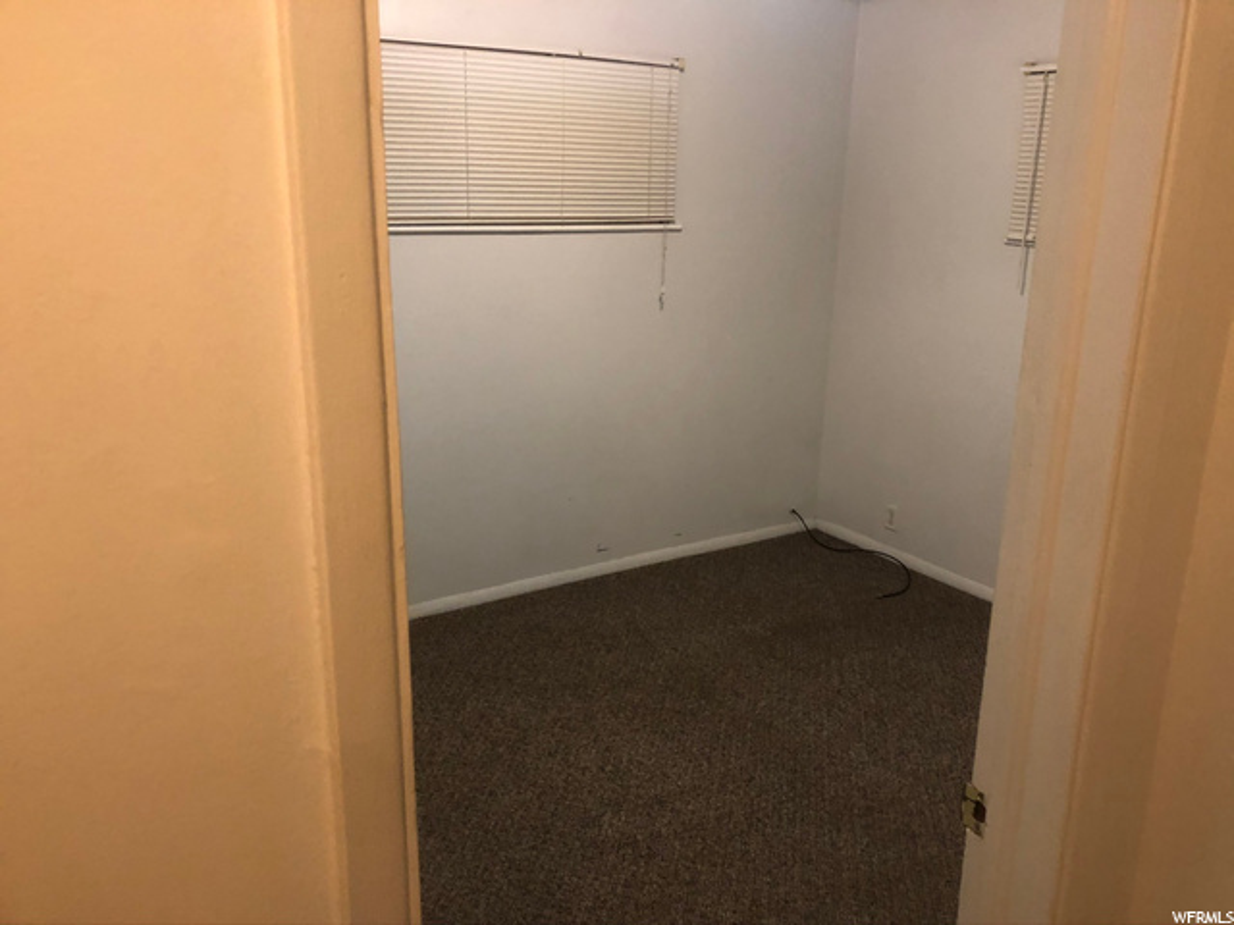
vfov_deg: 49.7
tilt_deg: -11.5
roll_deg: -2.9
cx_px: 617
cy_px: 462
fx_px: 998
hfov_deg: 63.4
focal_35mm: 28
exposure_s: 1/15
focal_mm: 3.99
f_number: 1.8
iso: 80
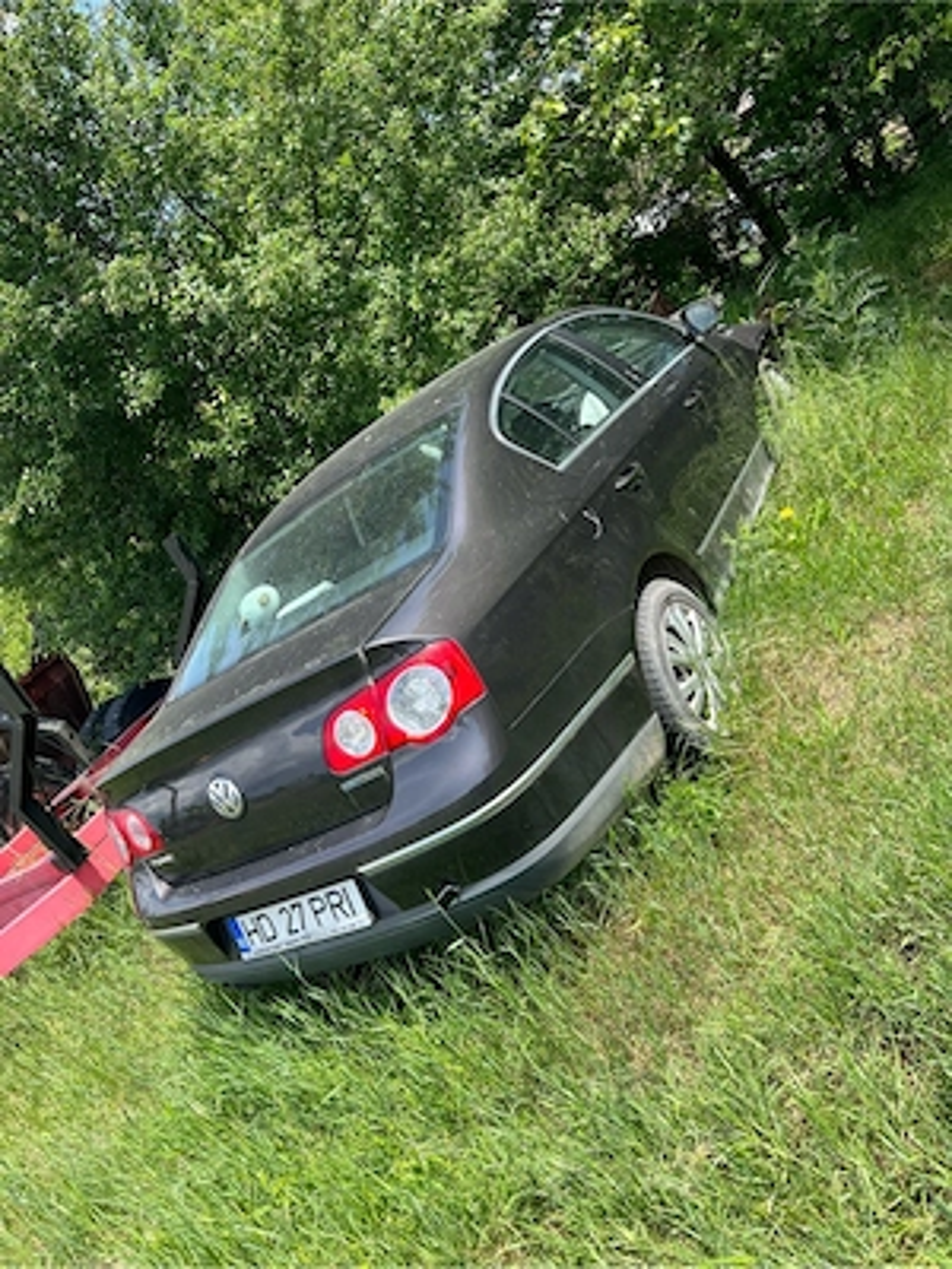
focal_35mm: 26
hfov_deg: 53.1
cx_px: 476
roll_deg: +35.7
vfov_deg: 67.3
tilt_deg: -16.7
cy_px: 634
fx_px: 953
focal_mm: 5.7
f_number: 1.5
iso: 50
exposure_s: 1/1183
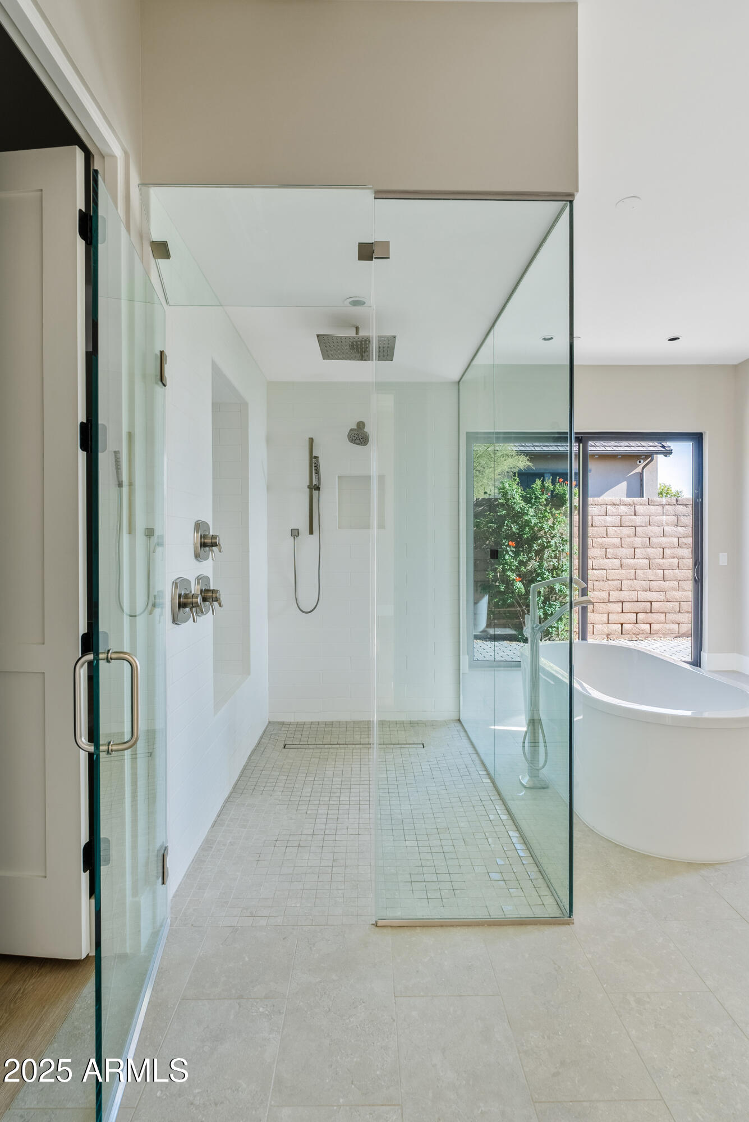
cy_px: 561
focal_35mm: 18
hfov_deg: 67.4
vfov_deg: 90.0
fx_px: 561
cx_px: 374
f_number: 8
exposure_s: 1/2
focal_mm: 18
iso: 100
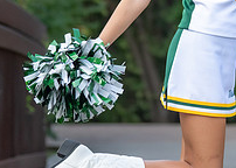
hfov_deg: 5.6
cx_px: 234
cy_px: -55
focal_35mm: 360
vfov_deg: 4.0
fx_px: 2411
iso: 800
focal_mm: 84
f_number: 2.8
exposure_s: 1/1000
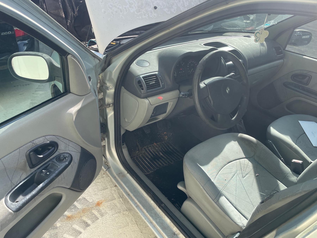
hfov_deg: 67.3
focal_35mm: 26
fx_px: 238
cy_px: 119
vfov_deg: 53.1
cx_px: 158
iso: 32
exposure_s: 1/725
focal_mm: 4.2
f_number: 1.6
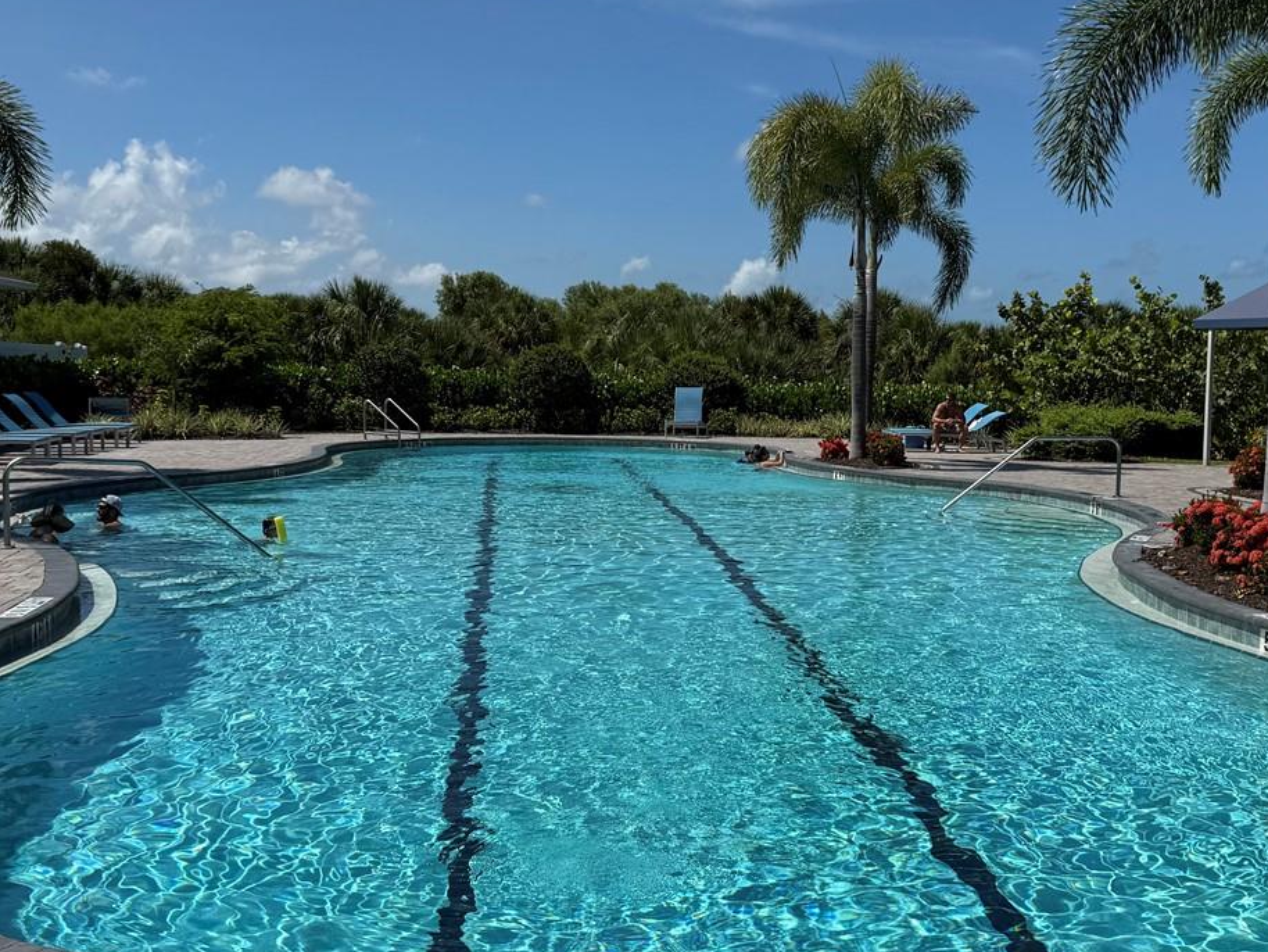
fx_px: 1539
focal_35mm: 42
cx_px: 709
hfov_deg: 44.7
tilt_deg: -3.9
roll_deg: -0.5
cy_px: 486
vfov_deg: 34.4
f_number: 1.78
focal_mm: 6.76
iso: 80
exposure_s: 1/10309
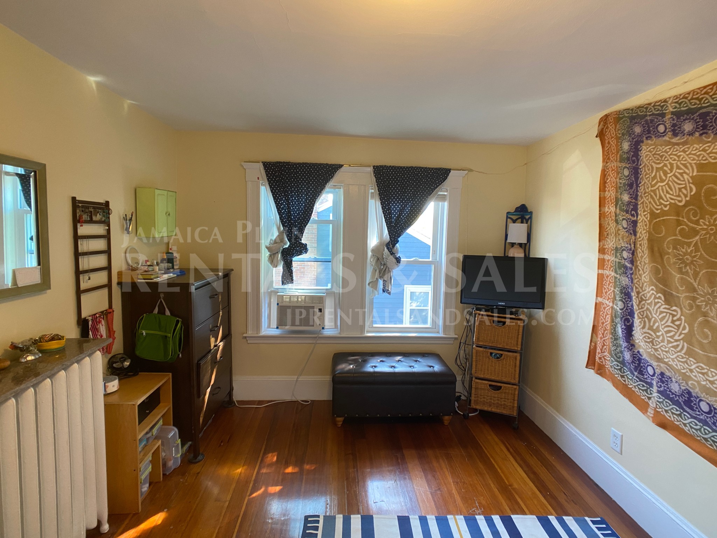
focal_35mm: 26
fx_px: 539
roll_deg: -1.7
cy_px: 269
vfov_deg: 53.1
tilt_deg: -4.3
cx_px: 358
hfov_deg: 67.3
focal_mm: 4.25
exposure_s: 1/60
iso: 125
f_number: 1.8
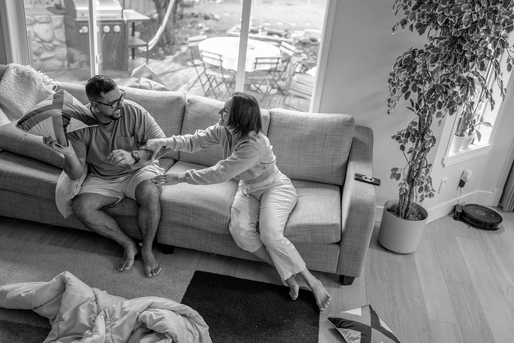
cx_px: 257
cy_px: 172
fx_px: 500
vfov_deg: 37.9
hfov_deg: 54.4
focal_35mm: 35
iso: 800
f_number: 2
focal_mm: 35
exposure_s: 1/160
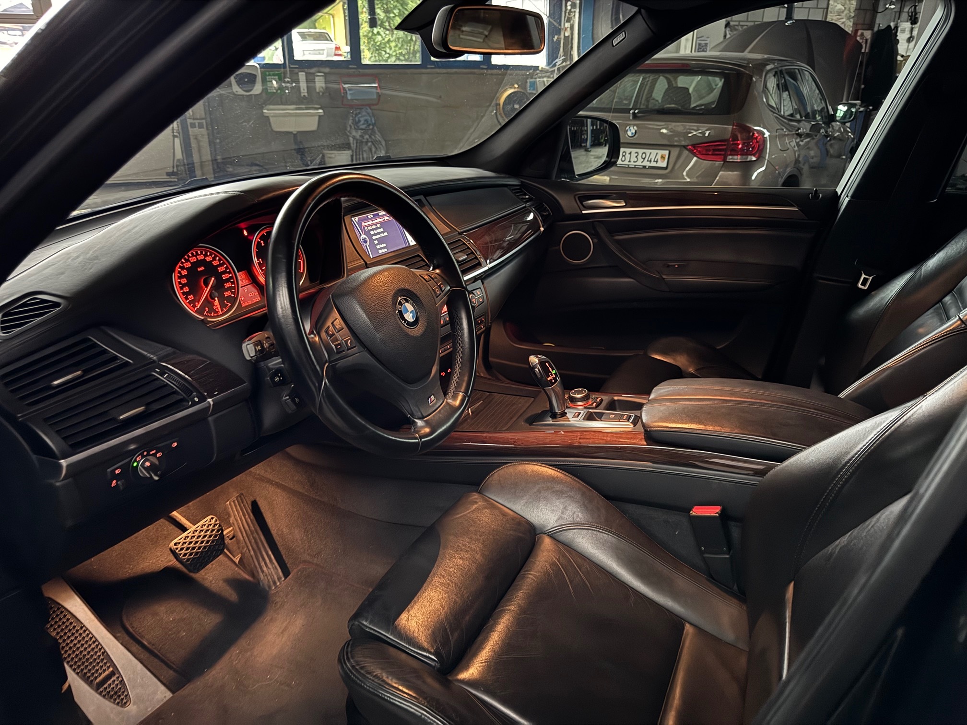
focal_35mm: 24
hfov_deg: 71.6
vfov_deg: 56.8
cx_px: 484
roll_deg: -0.2
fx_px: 670
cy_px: 362
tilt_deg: -23.6
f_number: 1.78
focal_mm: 6.76
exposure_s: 1/14
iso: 1250
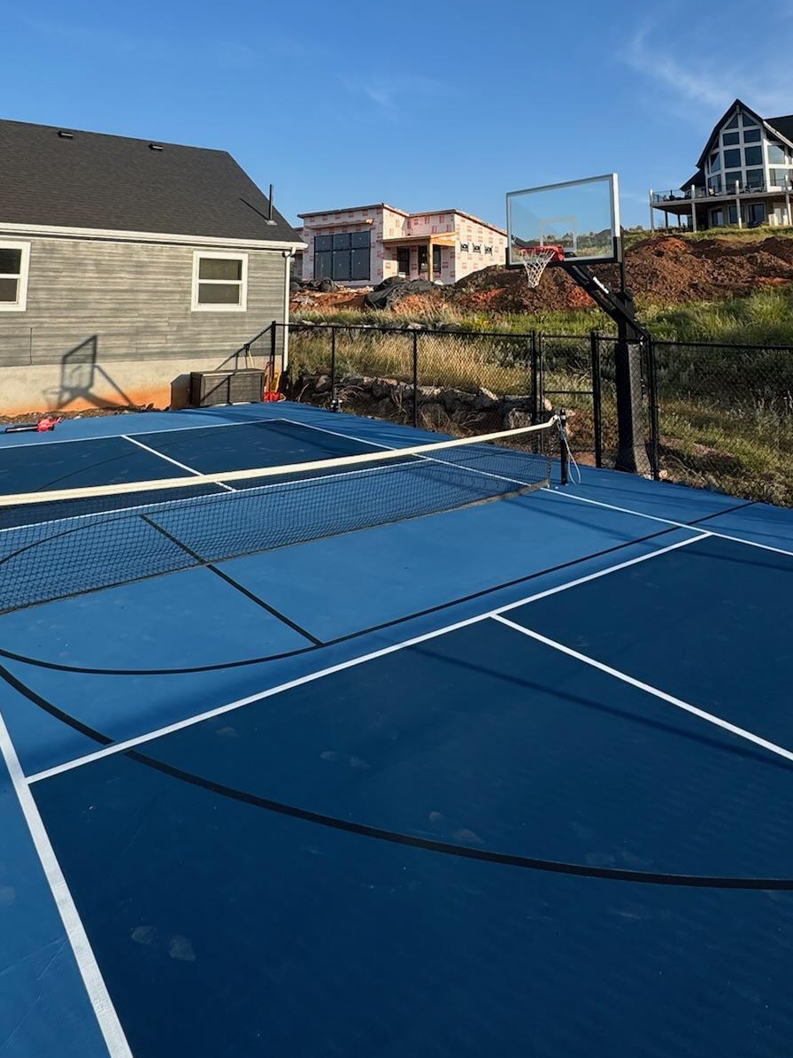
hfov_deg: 56.8
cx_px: 397
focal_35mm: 24
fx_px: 733
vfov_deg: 65.0
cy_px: 207
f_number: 2.2
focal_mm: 2.22
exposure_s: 1/1063
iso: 50
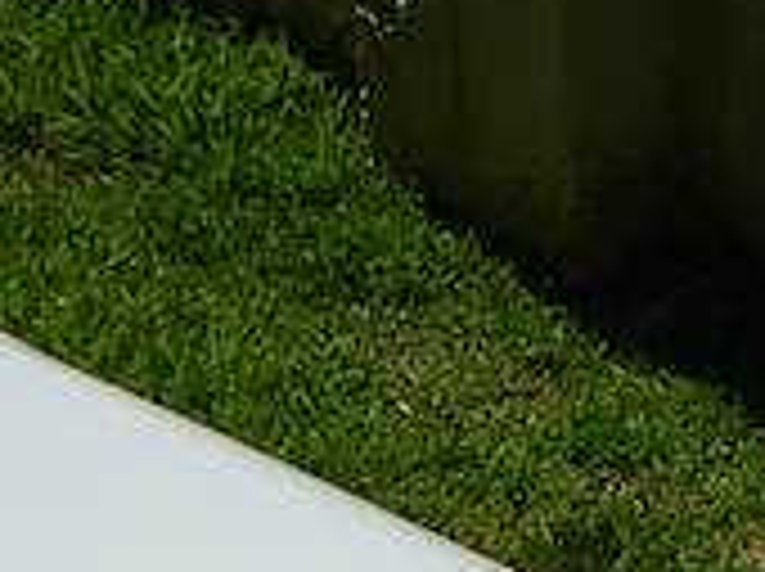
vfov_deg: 8.2
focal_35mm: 169
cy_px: 1266
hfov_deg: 11.6
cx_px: 675
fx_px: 3730
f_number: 4.2
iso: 50
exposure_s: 1/1000
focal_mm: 5
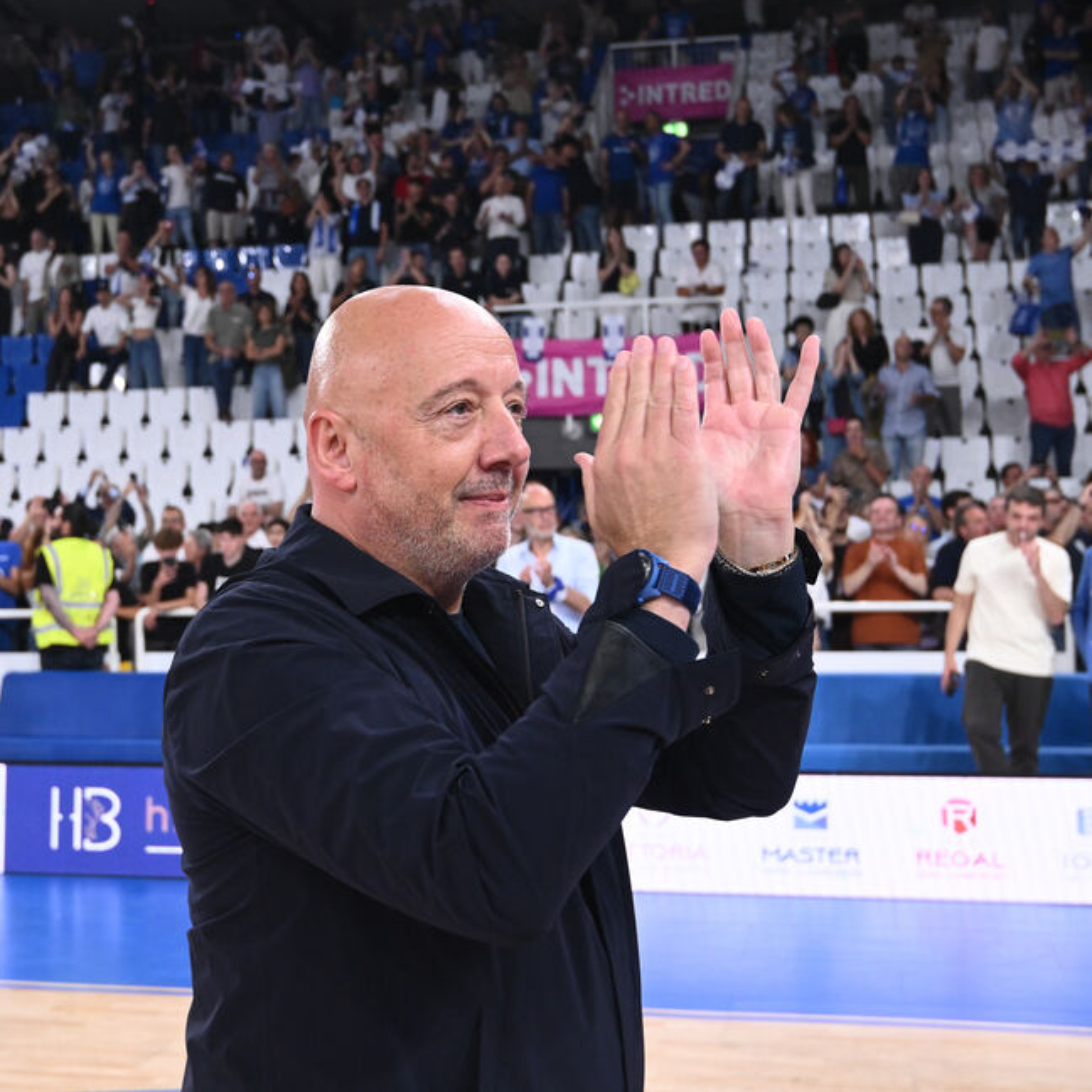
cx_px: 408
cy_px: 543
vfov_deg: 37.6
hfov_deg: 37.3
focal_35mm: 45
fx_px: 1606
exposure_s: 1/500
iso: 2500
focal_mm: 35
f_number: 6.3
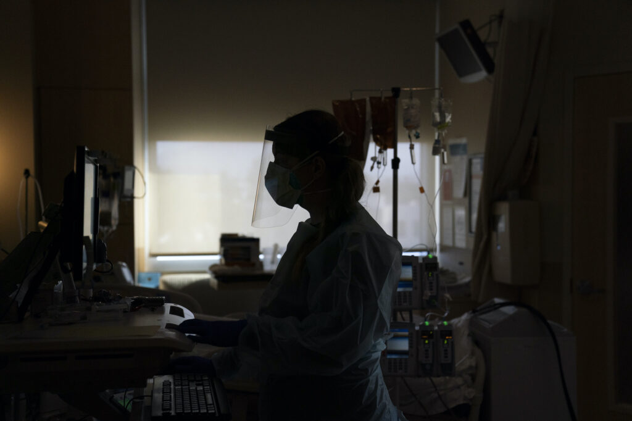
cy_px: 210
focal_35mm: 50
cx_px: 316
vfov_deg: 27.0
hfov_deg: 39.6
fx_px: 877
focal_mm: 50
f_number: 2.8
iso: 2000
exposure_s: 1/5000
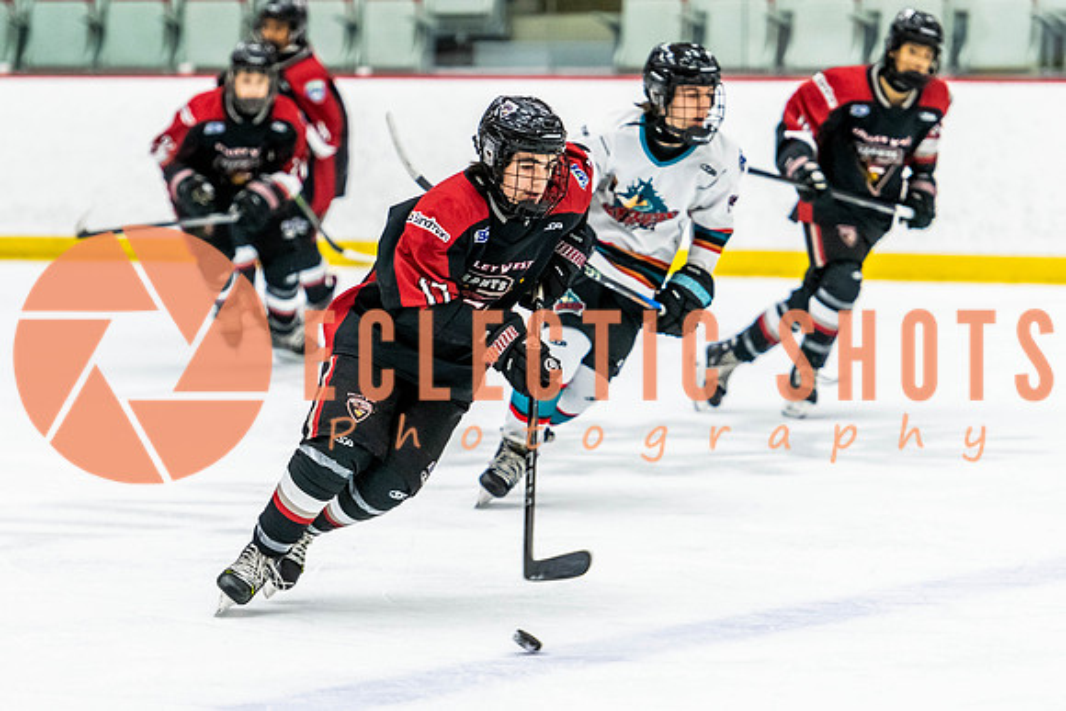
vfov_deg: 6.3
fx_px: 6433
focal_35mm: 217
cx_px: 509
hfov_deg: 9.5
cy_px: 386
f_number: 2.8
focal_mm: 160
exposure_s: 1/640
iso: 3200
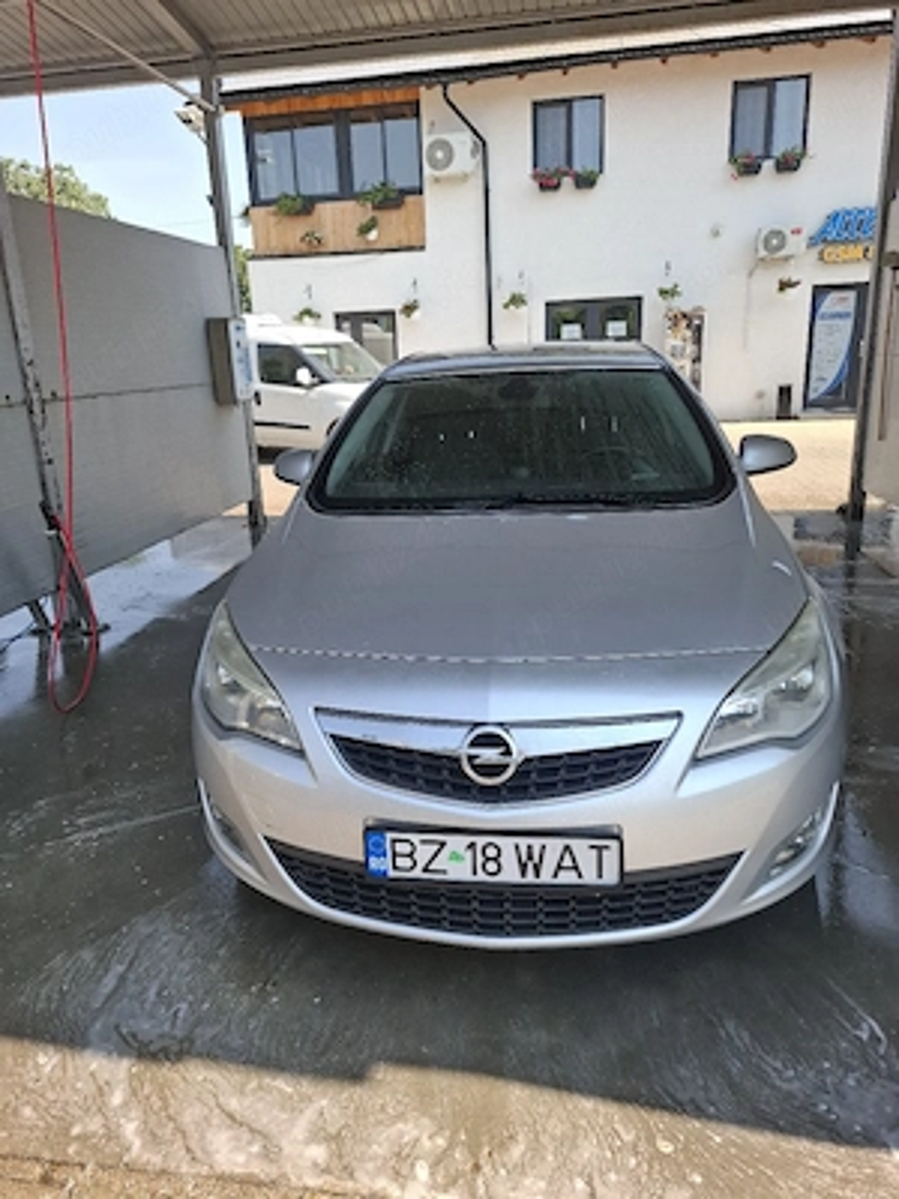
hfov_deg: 58.9
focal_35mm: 23
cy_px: 600
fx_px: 796
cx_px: 450
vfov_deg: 73.9
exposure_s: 1/833
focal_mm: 5.54
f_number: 1.8
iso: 50
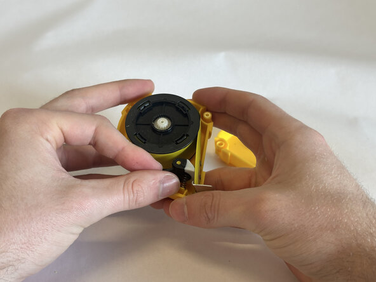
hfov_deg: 39.7
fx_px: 521
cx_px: 188
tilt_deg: -38.9
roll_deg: -4.8
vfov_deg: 30.3
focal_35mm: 48
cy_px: 141
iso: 80
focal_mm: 6.86
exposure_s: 1/120
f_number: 1.78
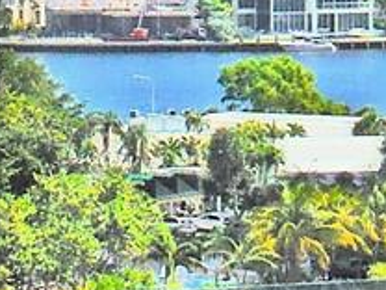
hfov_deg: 4.2
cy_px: -565
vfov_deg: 3.1
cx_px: 302
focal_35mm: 470
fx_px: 5241
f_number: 4.5
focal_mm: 11
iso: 125
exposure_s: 1/800
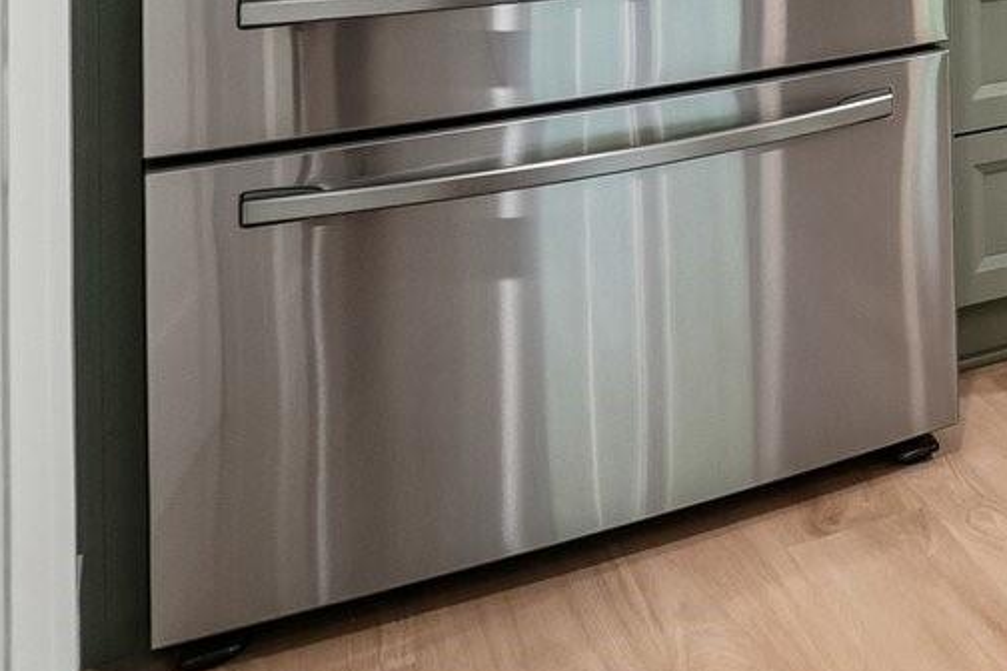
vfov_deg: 19.2
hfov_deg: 20.7
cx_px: 1876
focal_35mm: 61
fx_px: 1706
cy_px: -364
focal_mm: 10
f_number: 8
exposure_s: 1/30
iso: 400
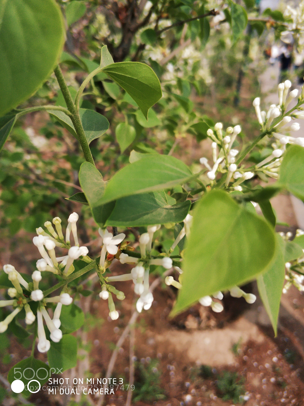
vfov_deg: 63.4
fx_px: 328
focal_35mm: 28
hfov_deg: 49.7
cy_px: 198
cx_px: 155
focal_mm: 3.82
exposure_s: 1/878
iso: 100
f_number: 1.8
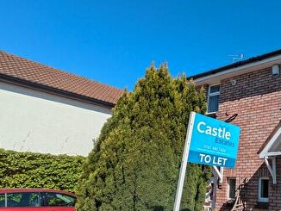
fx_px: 244
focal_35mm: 30
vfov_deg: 46.7
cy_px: 121
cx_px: 272
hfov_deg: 50.3
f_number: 2.2
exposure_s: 1/2747
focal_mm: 1.83
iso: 50
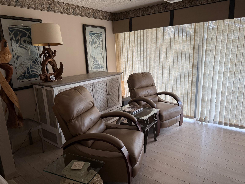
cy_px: 92
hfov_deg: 71.6
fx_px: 170
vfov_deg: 56.8
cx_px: 122
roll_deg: +2.8
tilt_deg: -13.5
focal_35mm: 24
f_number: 1.78
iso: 200
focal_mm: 6.76
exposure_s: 1/120
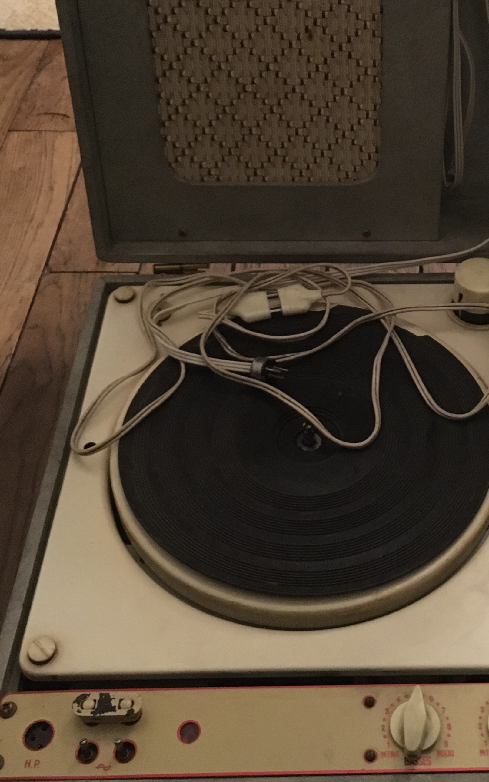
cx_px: 369
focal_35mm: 48
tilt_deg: -44.8
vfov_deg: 41.5
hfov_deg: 26.5
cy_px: 290
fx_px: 1023
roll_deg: +0.4
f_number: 2.2
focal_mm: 4.15
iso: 500
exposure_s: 1/17
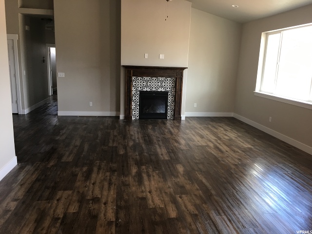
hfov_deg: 61.7
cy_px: 117
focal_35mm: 29
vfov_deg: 48.2
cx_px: 156
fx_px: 261
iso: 25
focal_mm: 4.15
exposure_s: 1/30
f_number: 2.2
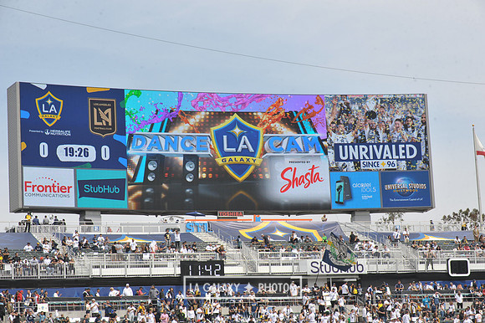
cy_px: 162
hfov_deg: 19.5
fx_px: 1414
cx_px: 242
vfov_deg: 13.0
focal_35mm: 105
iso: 250
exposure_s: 1/400
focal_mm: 105
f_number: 10
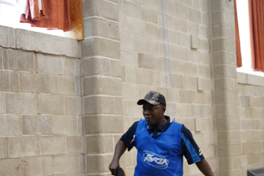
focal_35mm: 70
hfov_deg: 28.7
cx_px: 90
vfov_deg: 19.3
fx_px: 513
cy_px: 139
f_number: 2.8
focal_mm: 43.6
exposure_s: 1/160
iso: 2000
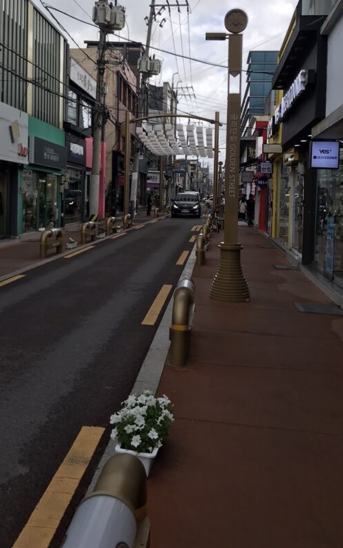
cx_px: 133
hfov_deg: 33.5
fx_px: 568
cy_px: 219
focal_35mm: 38
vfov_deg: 51.2
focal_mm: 3.99
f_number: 1.8
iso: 20
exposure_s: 1/1198
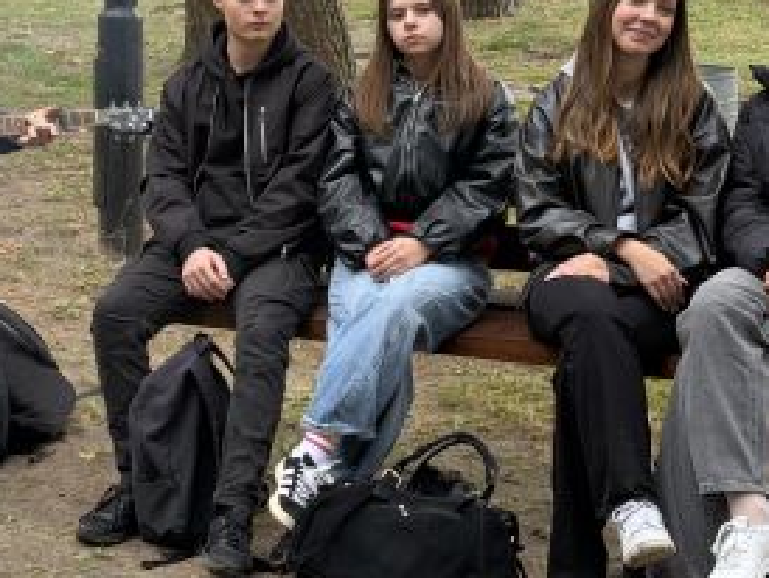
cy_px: 202
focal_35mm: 98
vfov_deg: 15.1
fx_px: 2179
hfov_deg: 19.9
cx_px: 236
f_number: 1.78
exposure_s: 1/342
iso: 64
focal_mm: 6.76
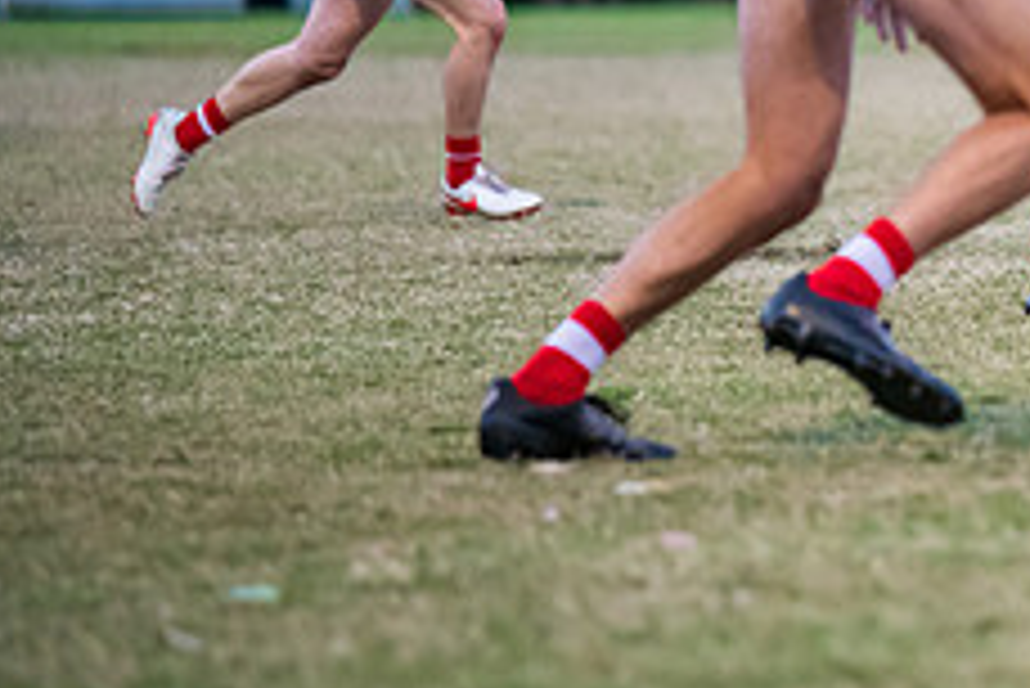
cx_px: 1282
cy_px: -2
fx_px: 14486
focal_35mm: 506
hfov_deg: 4.1
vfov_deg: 2.7
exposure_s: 1/1000
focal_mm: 200
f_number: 2.8
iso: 3200
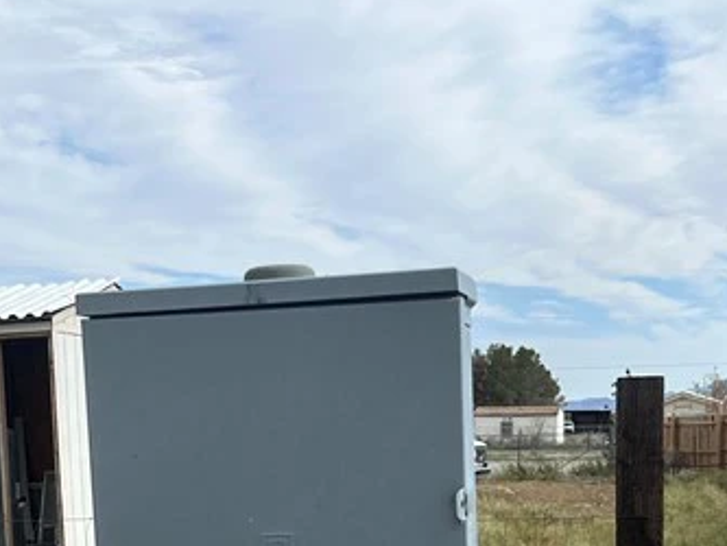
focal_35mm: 80
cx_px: 330
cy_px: 636
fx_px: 1681
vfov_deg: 17.7
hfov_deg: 24.4
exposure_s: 1/5882
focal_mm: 5.7
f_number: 1.5
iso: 50
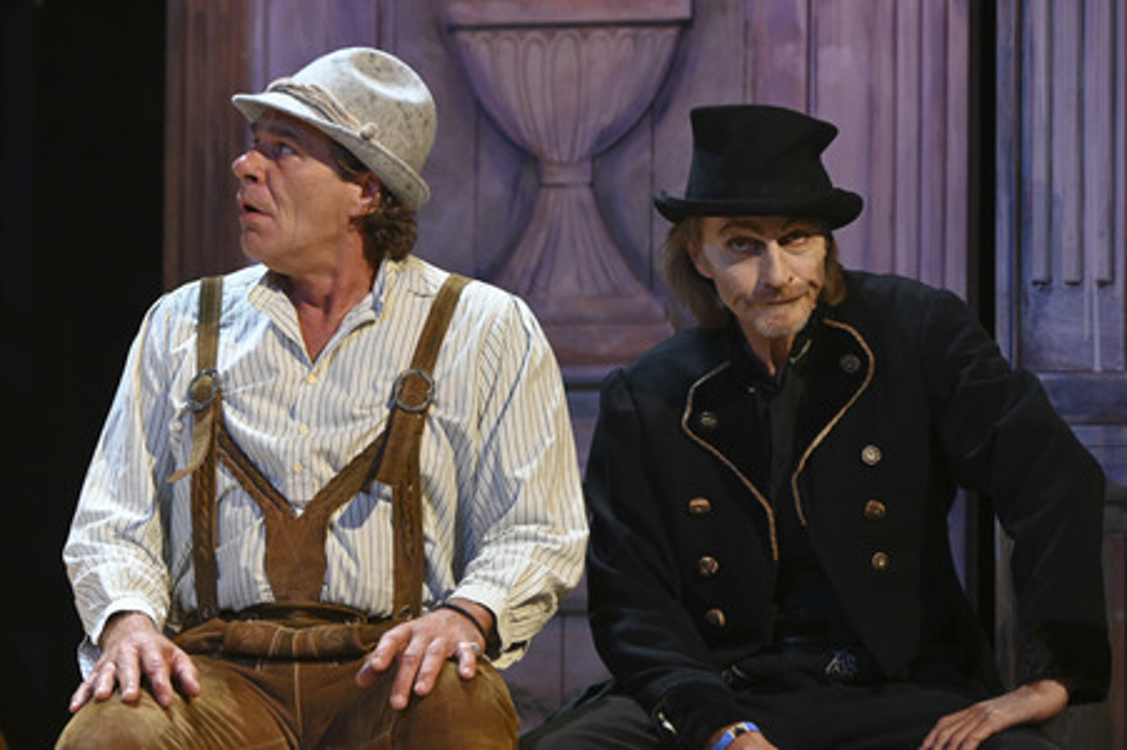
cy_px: 375
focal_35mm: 165
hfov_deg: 12.5
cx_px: 564
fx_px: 5161
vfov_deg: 8.3
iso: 3200
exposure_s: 1/200
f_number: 6.3
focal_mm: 165
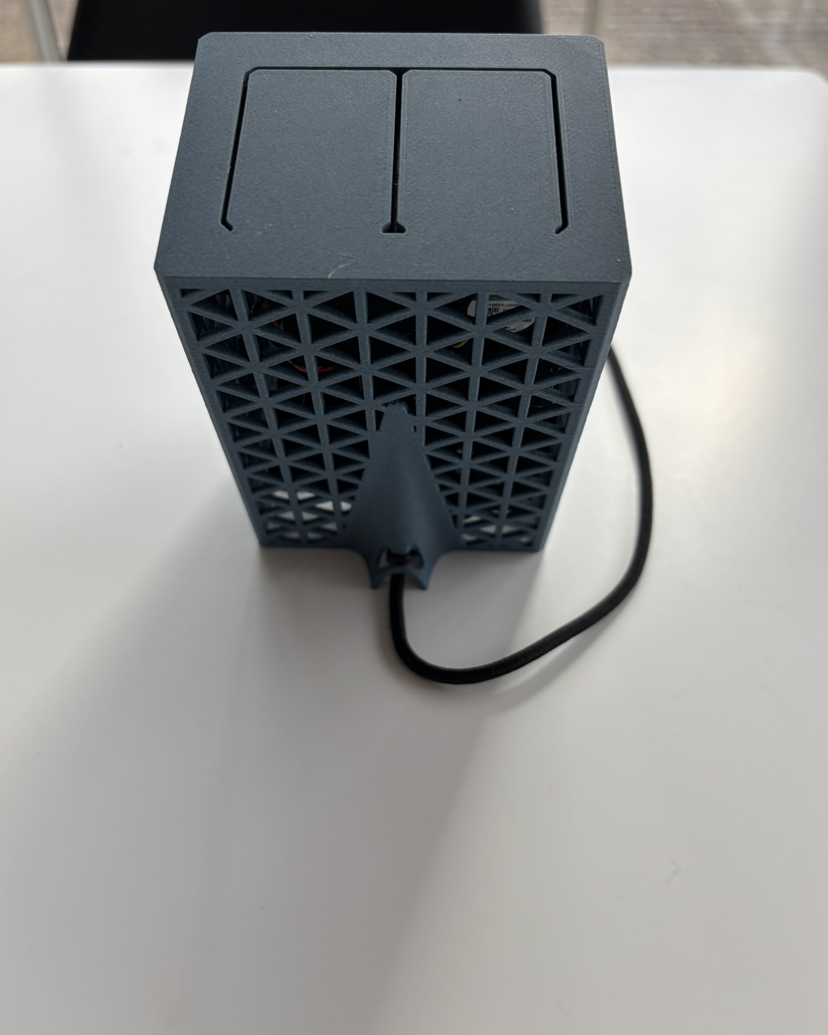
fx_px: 858
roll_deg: -1.6
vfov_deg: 62.2
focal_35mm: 28
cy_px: 495
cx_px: 410
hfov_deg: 51.5
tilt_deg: -42.6
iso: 80
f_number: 1.6
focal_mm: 5.96
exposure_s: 1/1477
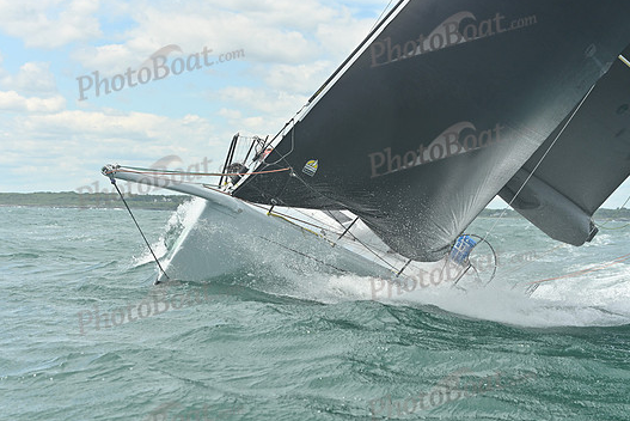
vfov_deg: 17.7
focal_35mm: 77
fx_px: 1348
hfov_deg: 26.3
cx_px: 307
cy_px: 225
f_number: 6.3
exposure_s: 1/1250
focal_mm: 70
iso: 250
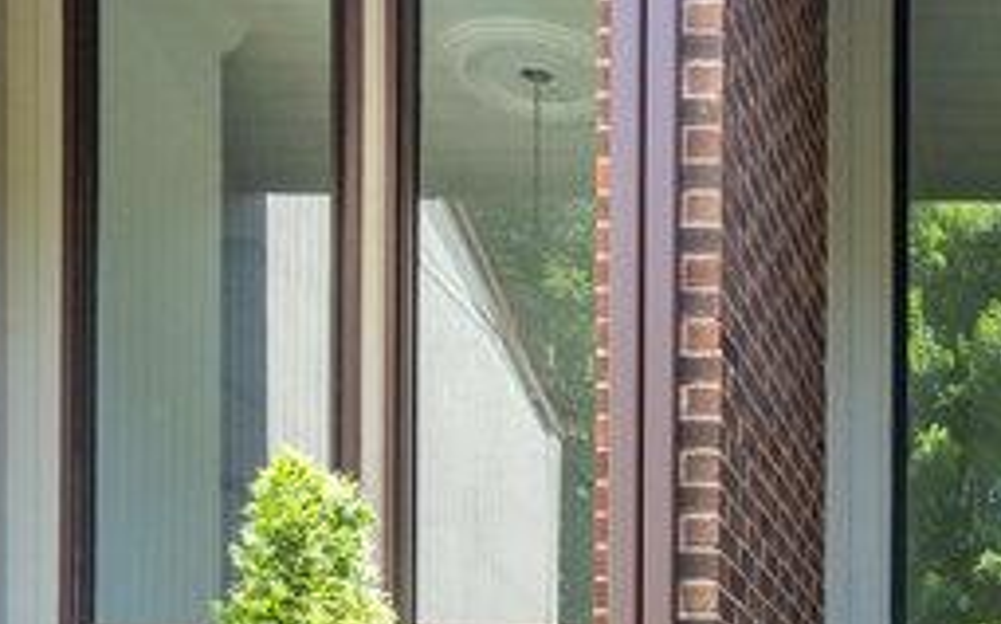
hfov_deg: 27.9
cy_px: 1077
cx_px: 1213
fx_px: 1745
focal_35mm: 64
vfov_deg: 17.1
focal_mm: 16
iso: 400
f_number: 5
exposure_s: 1/400
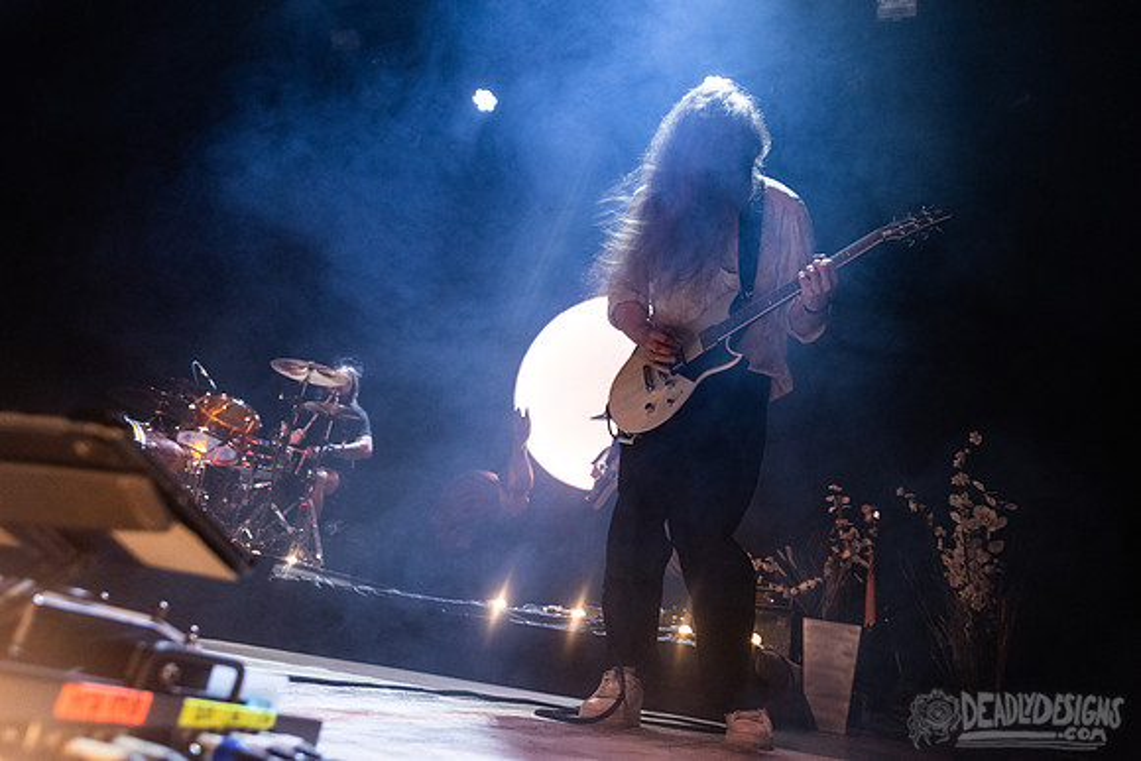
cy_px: 341
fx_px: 889
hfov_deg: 65.0
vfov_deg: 46.3
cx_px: 663
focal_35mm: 28
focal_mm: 24
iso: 2500
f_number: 3.2
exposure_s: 1/125
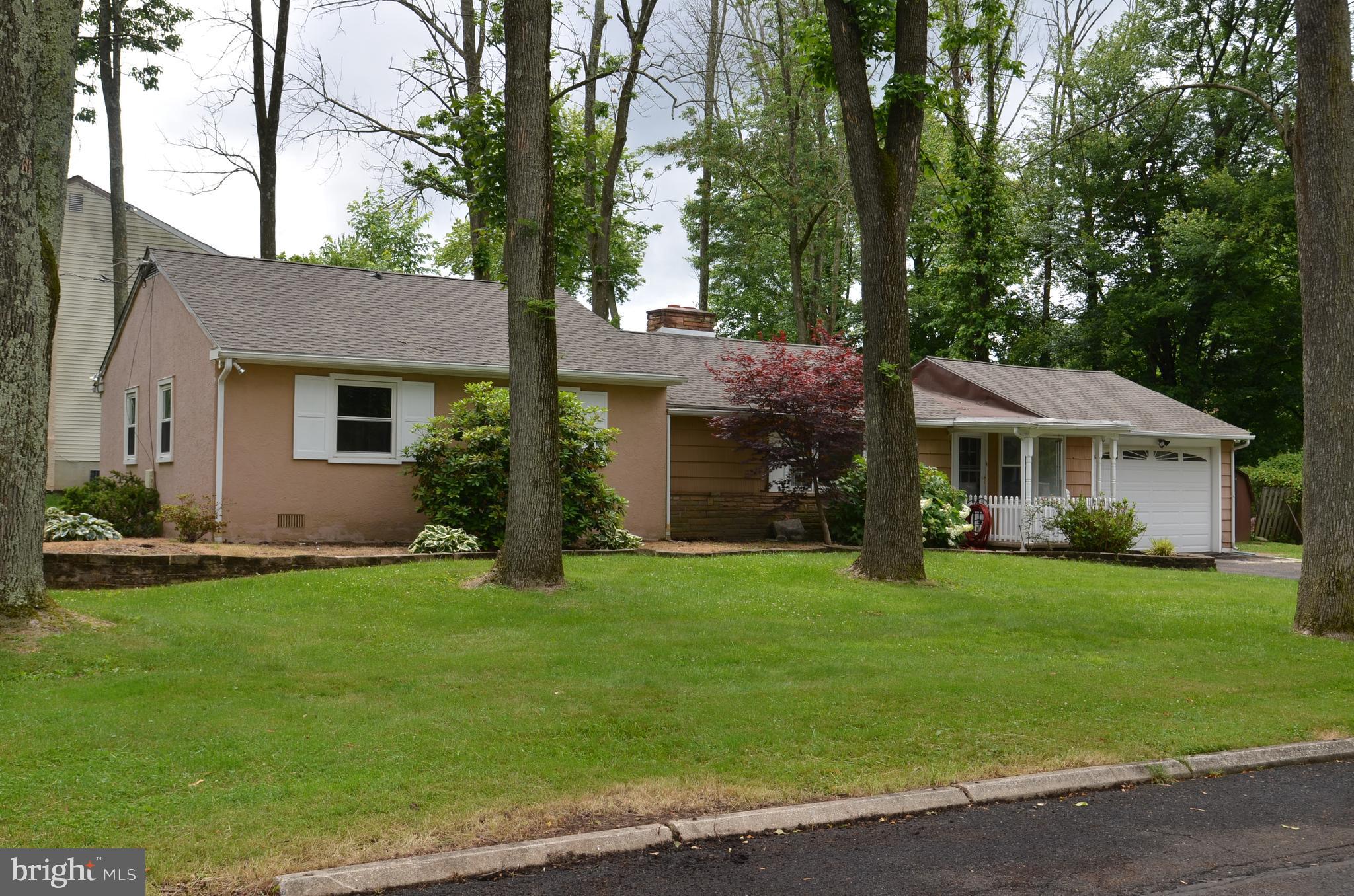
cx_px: 677
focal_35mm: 36
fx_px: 1351
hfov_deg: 53.2
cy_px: 448
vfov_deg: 36.7
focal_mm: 24
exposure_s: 1/200
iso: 100
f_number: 7.1
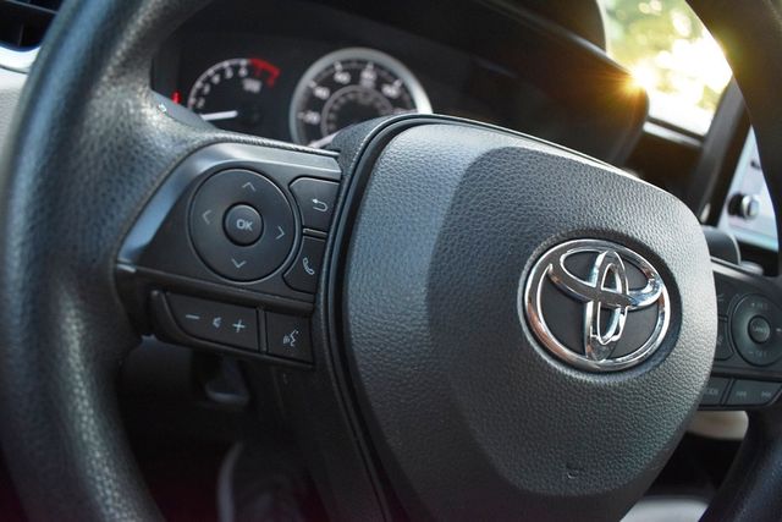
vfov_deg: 48.0
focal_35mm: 27
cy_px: 261
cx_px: 391
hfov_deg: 67.4
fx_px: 587
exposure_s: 1/125
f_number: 3.5
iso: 1400
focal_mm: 18
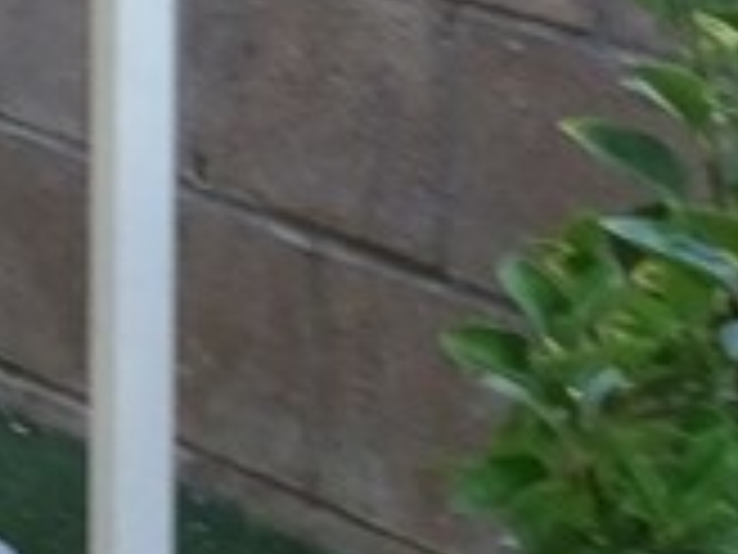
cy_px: -99
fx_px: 5863
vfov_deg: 5.4
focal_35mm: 275
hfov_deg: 7.0
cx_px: -518
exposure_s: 1/60
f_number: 4.5
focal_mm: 7.58
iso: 320
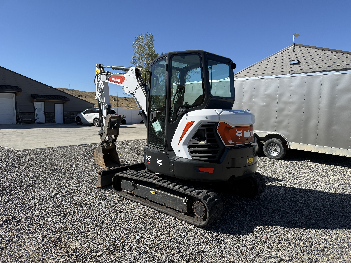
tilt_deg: -5.3
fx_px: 243
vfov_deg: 56.8
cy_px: 132
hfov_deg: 71.6
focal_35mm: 24
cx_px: 176
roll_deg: -0.1
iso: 80
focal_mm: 6.76
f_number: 1.78
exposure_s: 1/4673
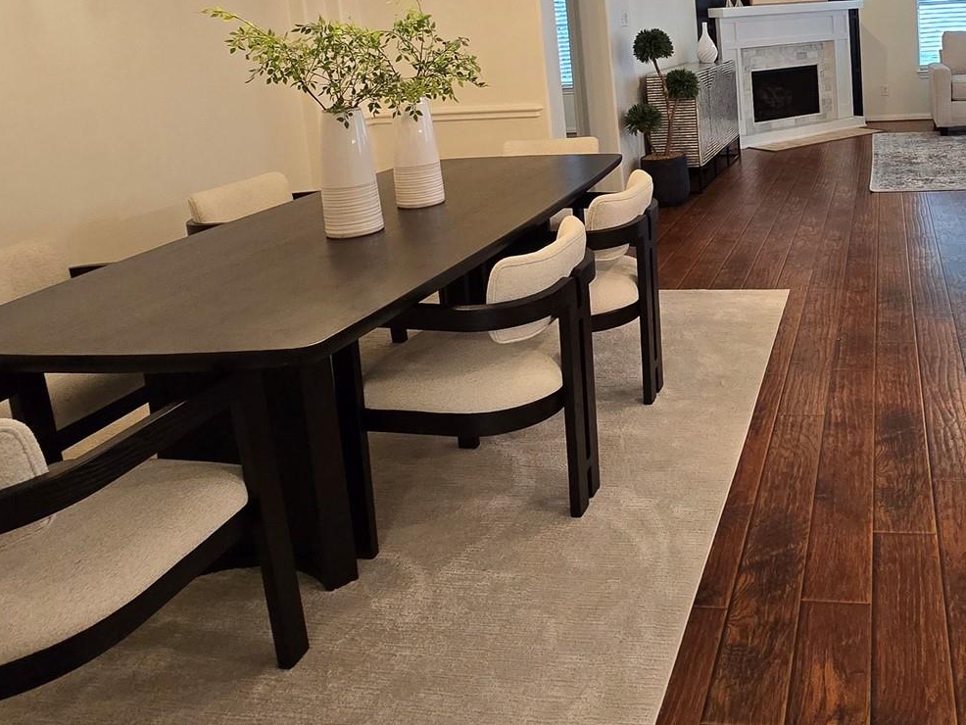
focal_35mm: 27
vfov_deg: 47.8
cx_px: 778
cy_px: 121
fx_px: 754
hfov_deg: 59.9
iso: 200
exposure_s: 1/60
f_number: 2.2
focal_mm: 2.2
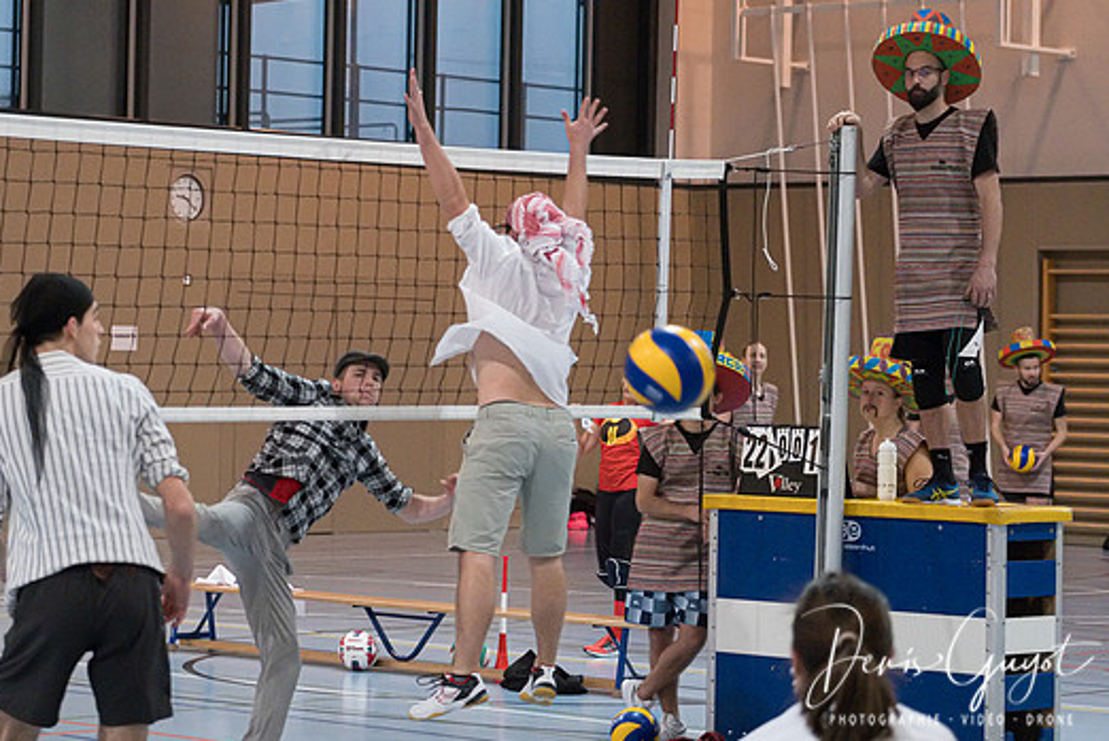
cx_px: 423
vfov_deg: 12.6
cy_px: 233
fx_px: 3361
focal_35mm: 109
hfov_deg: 18.7
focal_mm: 50
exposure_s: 1/500
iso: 6400
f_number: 2.8
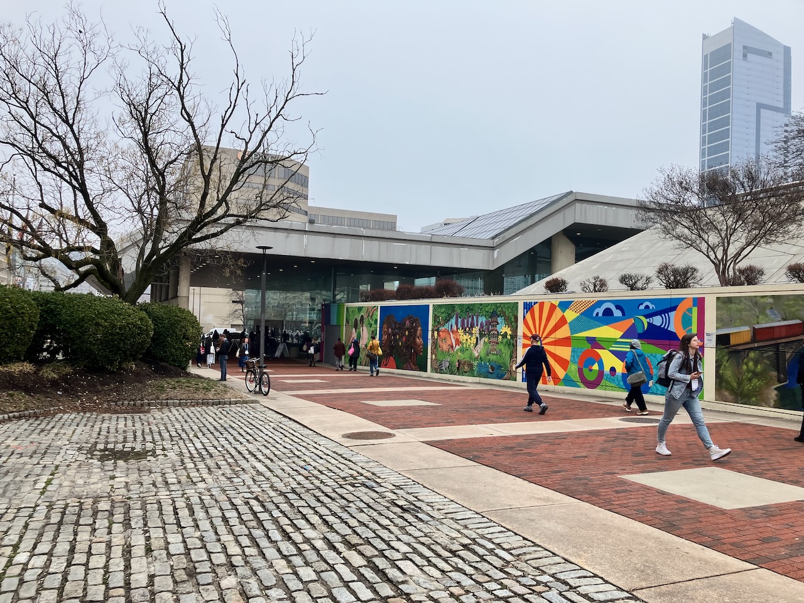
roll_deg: -2.7
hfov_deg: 63.4
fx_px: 650
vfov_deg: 49.7
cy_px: 302
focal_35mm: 28
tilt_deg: +1.8
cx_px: 402
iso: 32
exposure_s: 1/1389
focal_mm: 3.99
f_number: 1.8
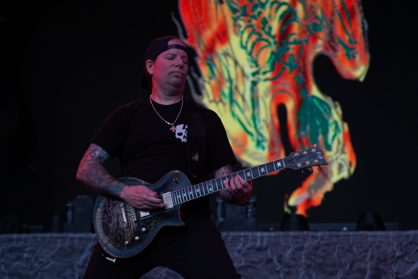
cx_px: 209
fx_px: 1219
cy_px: 140
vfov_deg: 13.0
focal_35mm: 105
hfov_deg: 19.5
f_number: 4.5
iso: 100
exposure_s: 1/200
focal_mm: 105
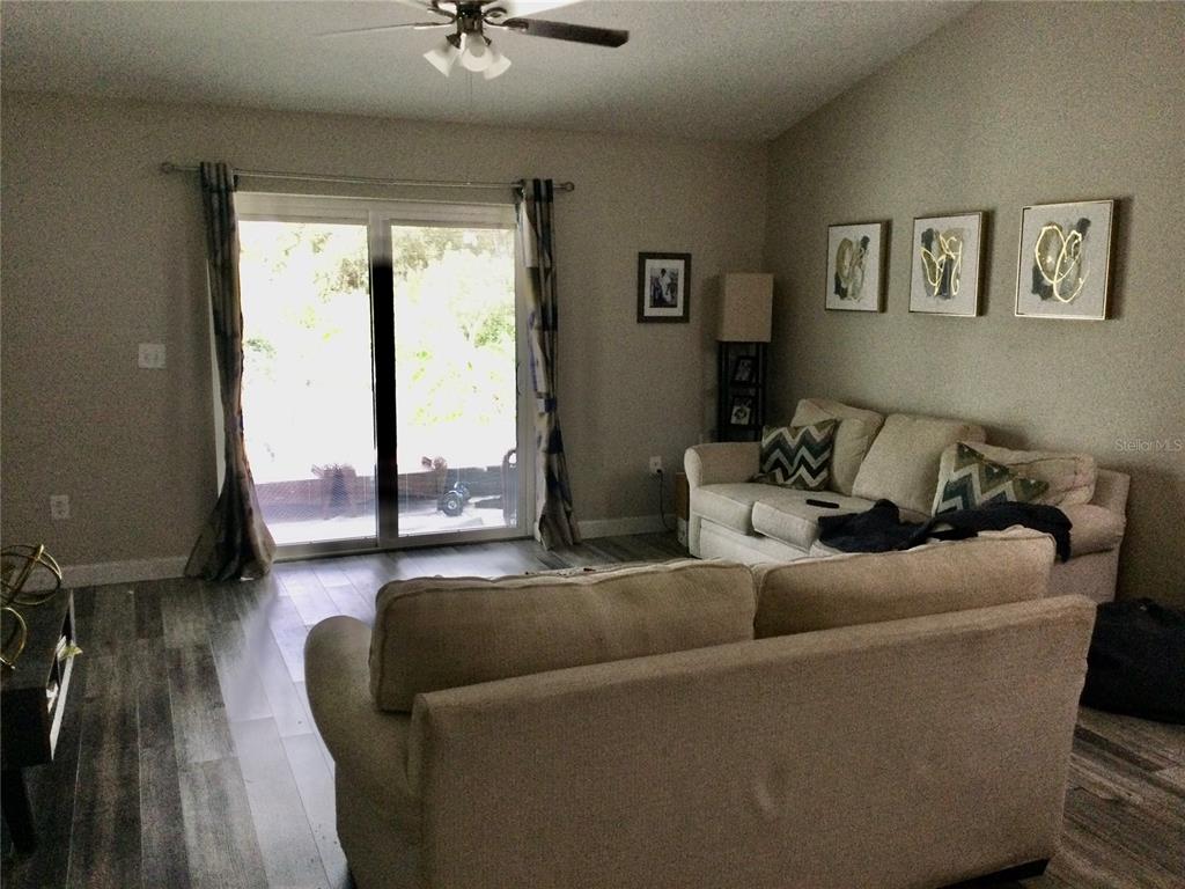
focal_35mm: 31
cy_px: 444
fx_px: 1061
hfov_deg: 58.4
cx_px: 592
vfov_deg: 45.4
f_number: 2.4
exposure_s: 1/30
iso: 32
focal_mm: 3.3
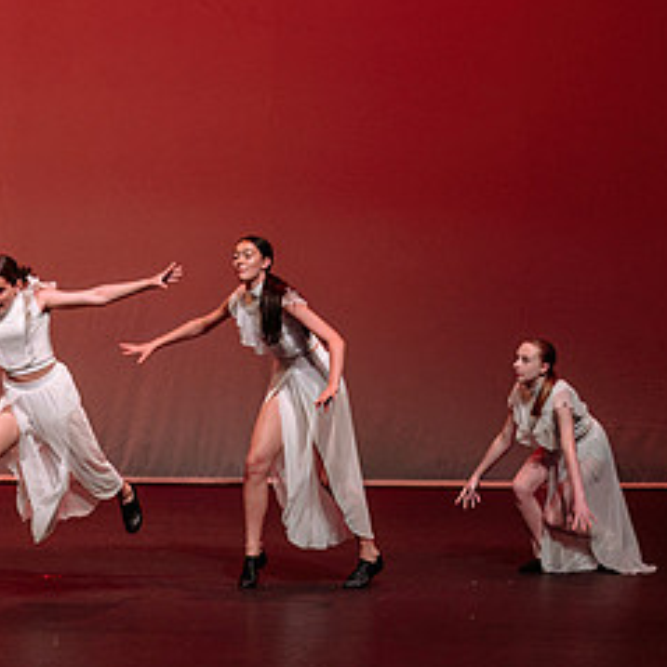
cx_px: -27
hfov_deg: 9.9
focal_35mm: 175
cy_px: 298
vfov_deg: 10.0
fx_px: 3815
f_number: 2.8
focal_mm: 70
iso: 1000
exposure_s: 1/640
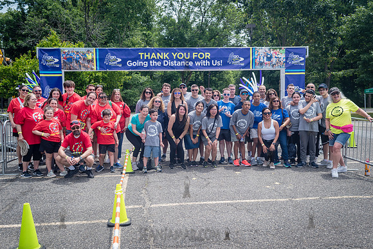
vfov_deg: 36.7
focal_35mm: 36
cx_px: 190
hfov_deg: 52.9
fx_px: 375
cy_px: 124
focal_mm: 35
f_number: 5.6
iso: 200
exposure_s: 1/400
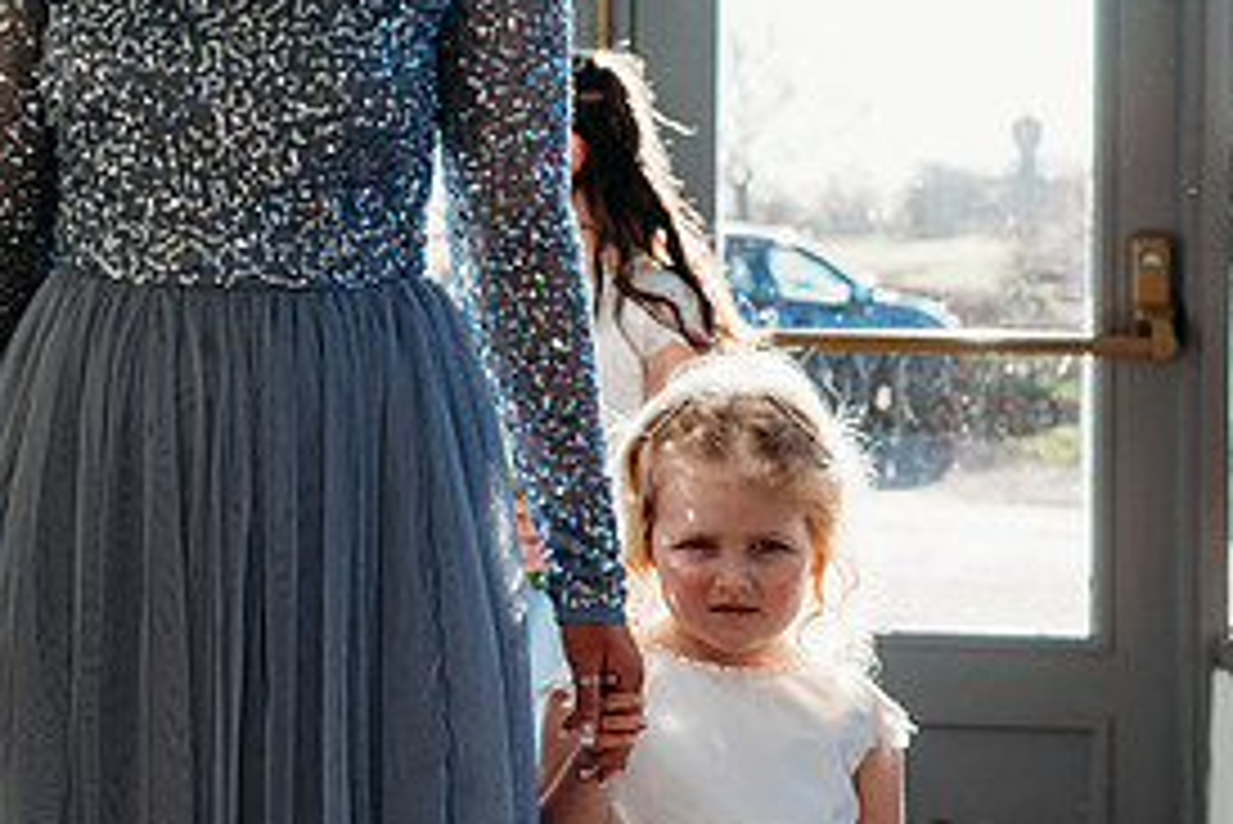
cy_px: 207
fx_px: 2536
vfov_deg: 18.3
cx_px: 248
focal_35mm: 74
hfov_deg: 26.8
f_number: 3.5
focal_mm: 35
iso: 100
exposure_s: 1/500
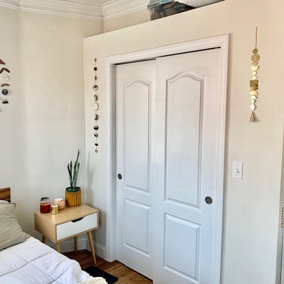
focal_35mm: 31
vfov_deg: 52.5
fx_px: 288
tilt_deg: -4.8
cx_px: 144
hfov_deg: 52.5
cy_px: 143
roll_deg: -0.4
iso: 80
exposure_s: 1/120
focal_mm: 4.25
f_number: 1.8
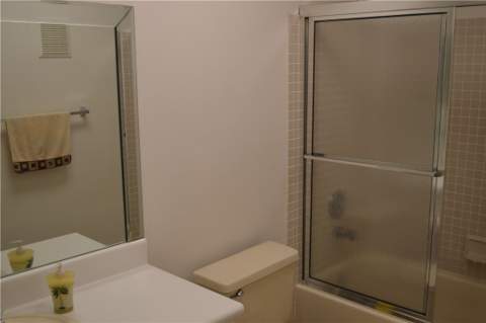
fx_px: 485
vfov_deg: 36.8
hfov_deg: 53.2
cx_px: 243
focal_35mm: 36
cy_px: 162
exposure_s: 1/60
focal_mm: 24
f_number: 4
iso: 400
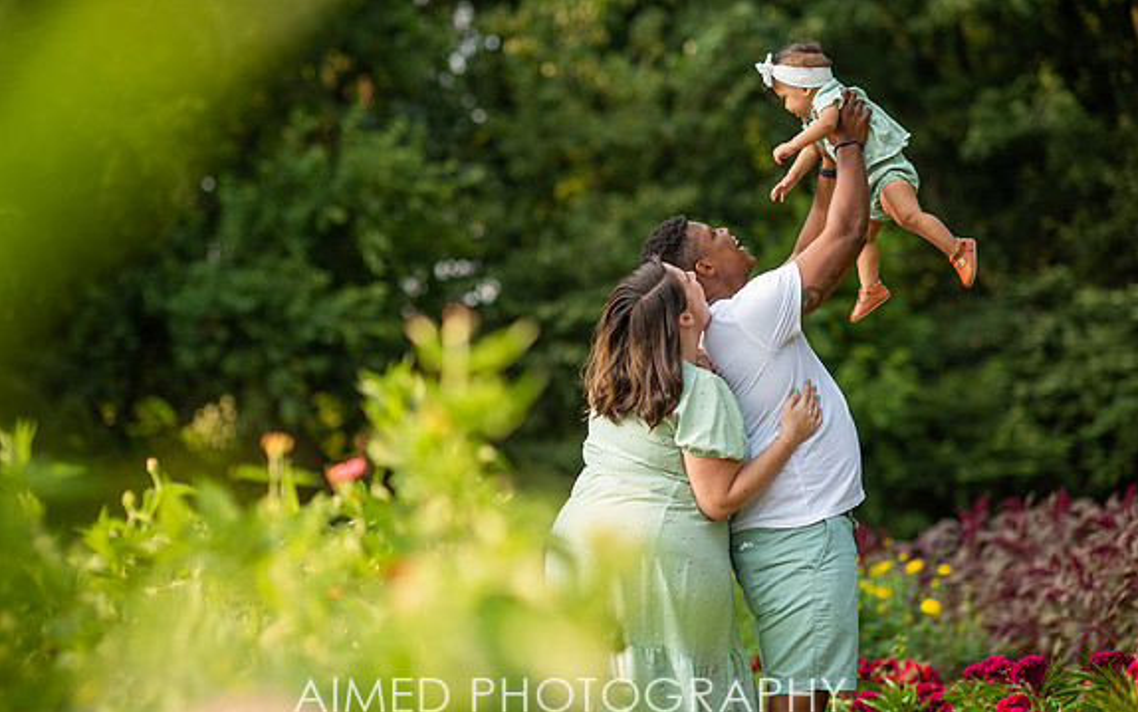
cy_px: 350
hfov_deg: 23.3
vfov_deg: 14.7
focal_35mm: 89
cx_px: 573
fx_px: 2761
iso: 160
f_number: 2
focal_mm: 85
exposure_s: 1/1600
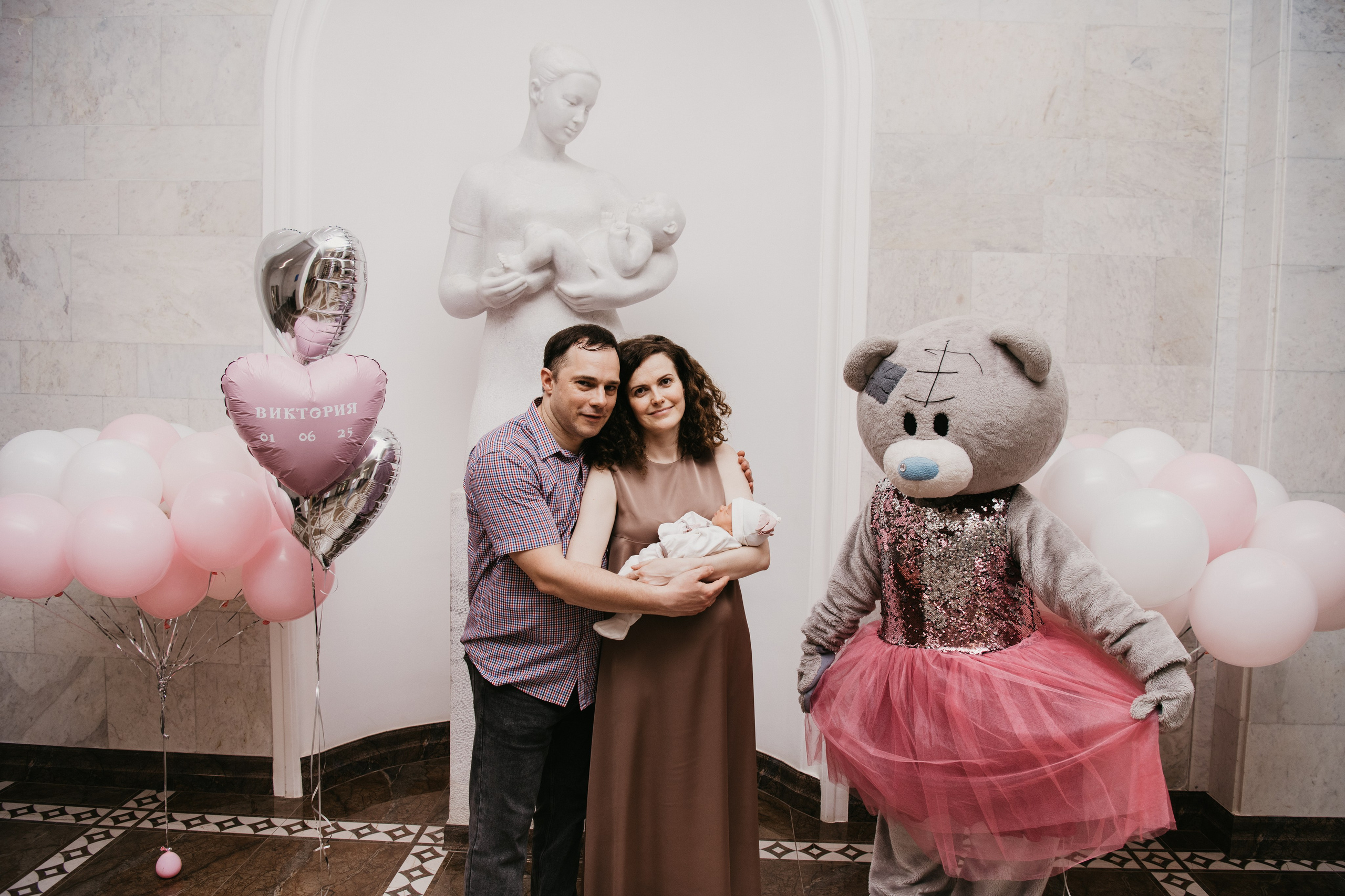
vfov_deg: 48.1
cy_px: 448
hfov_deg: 67.6
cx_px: 672
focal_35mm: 27
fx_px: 1004
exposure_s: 1/160
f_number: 4
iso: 320
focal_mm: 26
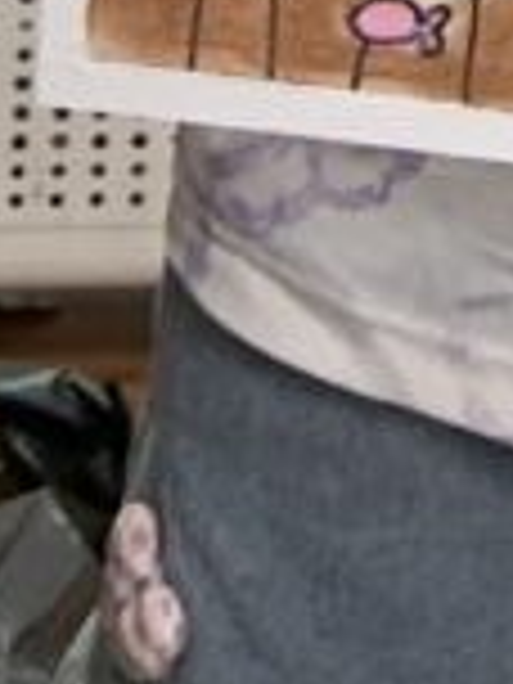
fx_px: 3379
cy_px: -1202
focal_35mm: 171
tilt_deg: -4.3
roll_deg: -3.8
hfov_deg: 8.5
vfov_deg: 9.6
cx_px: 806
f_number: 1.8
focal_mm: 4.25
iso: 100
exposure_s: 1/70
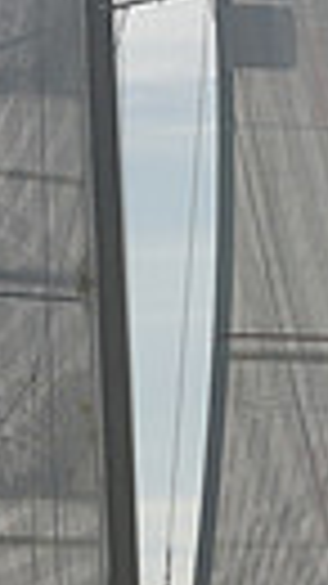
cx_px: 72
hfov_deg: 3.7
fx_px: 5047
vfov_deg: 6.6
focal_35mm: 326
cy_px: 718
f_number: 10
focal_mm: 70
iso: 250
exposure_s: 1/1000
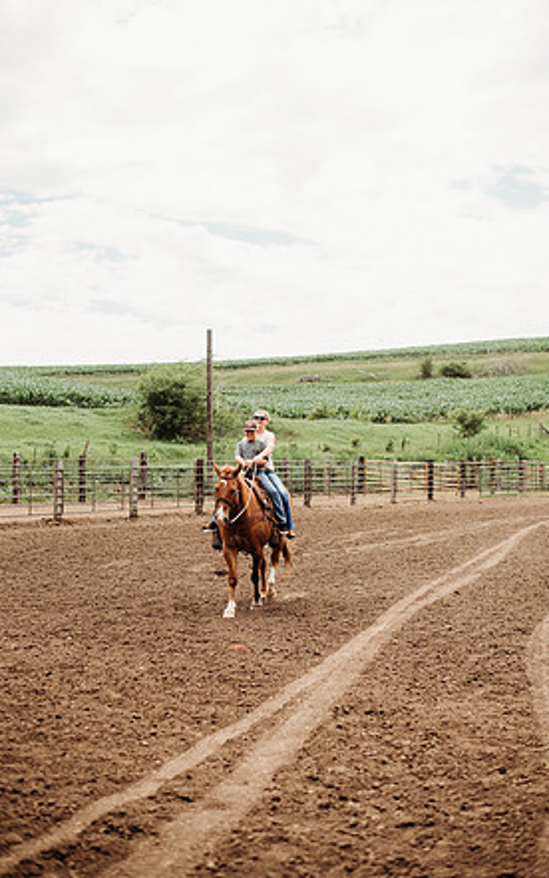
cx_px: 257
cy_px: 436
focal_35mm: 52
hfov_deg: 24.9
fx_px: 1244
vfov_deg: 38.9
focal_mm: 50
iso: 100
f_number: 2.2
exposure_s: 1/1600
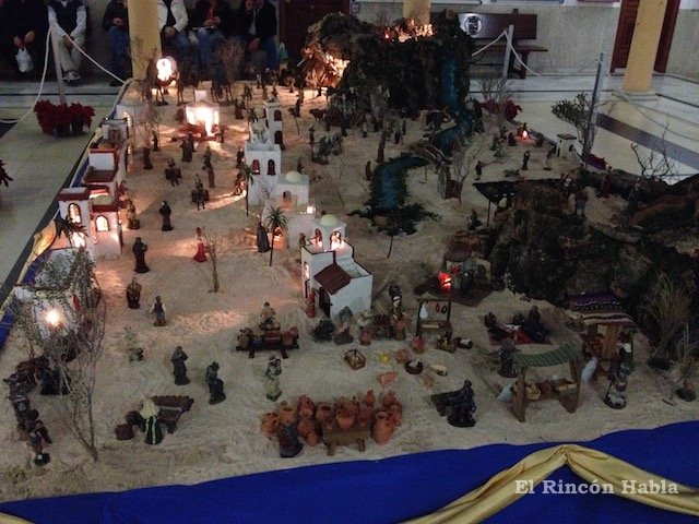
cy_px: 262
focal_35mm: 35
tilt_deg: -25.2
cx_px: 350
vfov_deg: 40.7
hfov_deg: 52.6
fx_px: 707
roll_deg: -1.2
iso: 800
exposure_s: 1/15
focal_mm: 4.28
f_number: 2.4
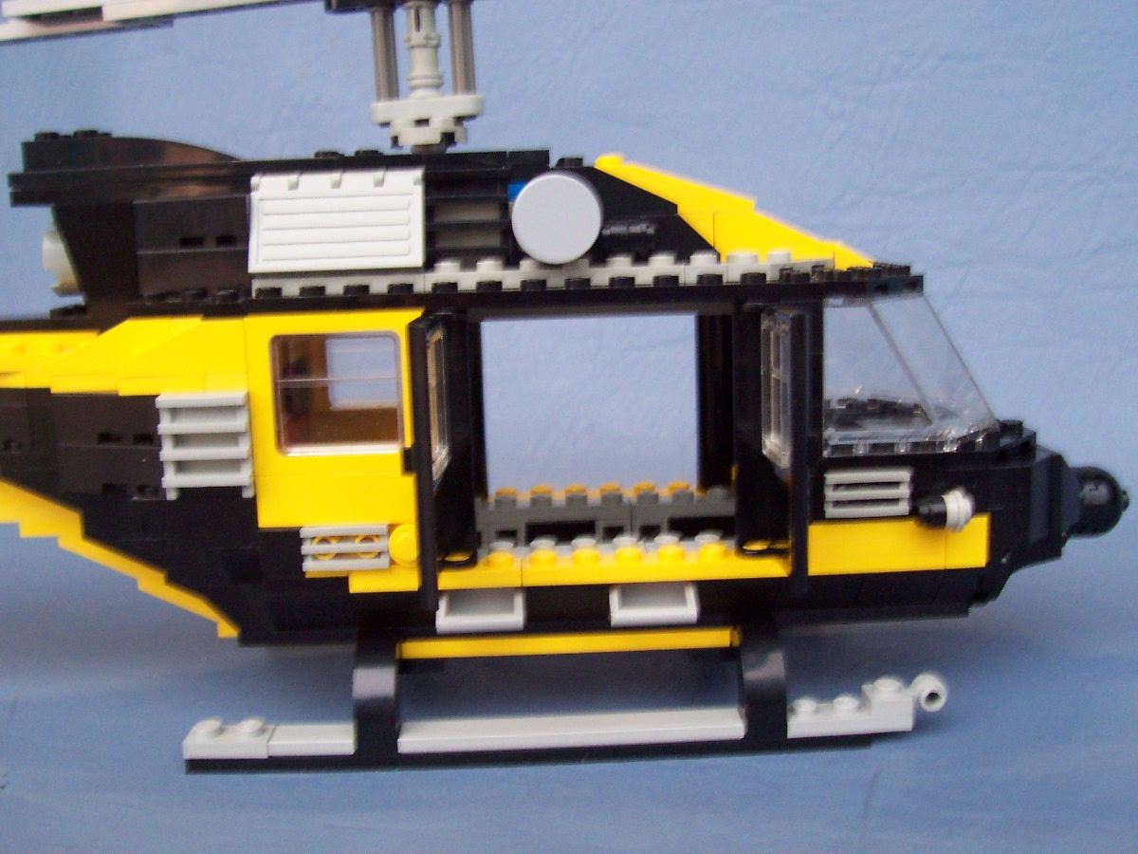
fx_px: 1216
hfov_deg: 50.1
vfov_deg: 38.7
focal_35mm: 37
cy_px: 427
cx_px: 569
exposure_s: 1/10
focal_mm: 5.6
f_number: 2.8
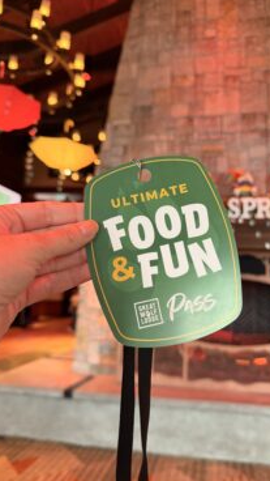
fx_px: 344
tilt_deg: +7.9
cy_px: 238
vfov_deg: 69.9
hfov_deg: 42.7
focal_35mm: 27
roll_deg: -3.0
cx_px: 158
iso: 400
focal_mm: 6.76
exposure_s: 1/60
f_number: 1.78
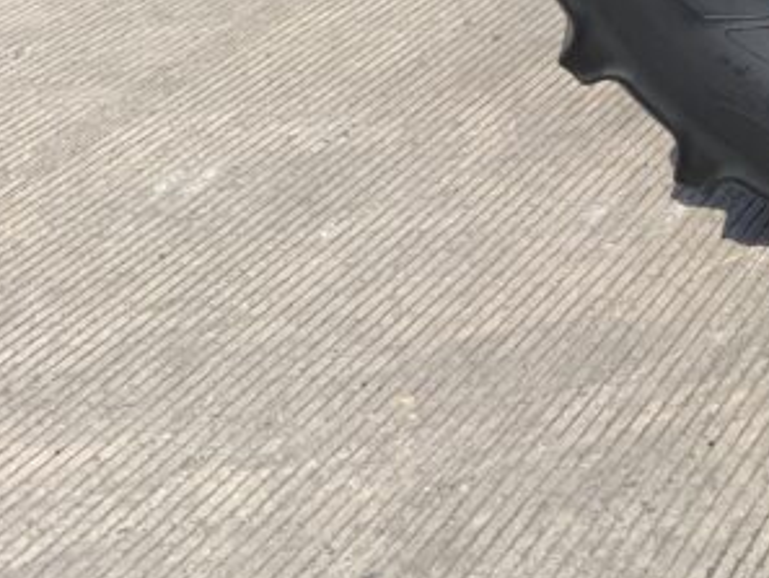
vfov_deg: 13.9
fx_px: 2222
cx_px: 1222
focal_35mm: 100
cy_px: -301
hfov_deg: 17.3
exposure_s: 1/1490
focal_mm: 3
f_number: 1.8
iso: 16
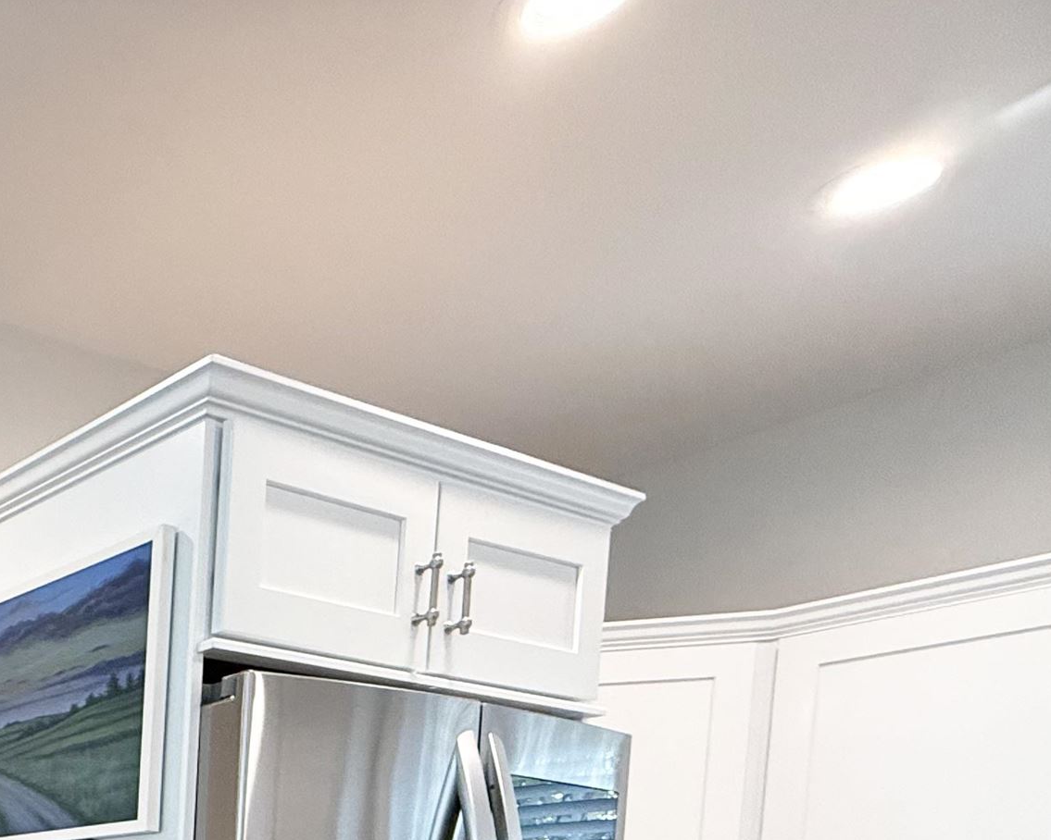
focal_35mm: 37
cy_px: 1050
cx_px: -331
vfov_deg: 32.1
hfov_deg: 34.2
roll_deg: -1.1
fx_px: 1151
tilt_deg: -3.8
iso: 320
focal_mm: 2.22
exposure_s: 1/120
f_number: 2.2
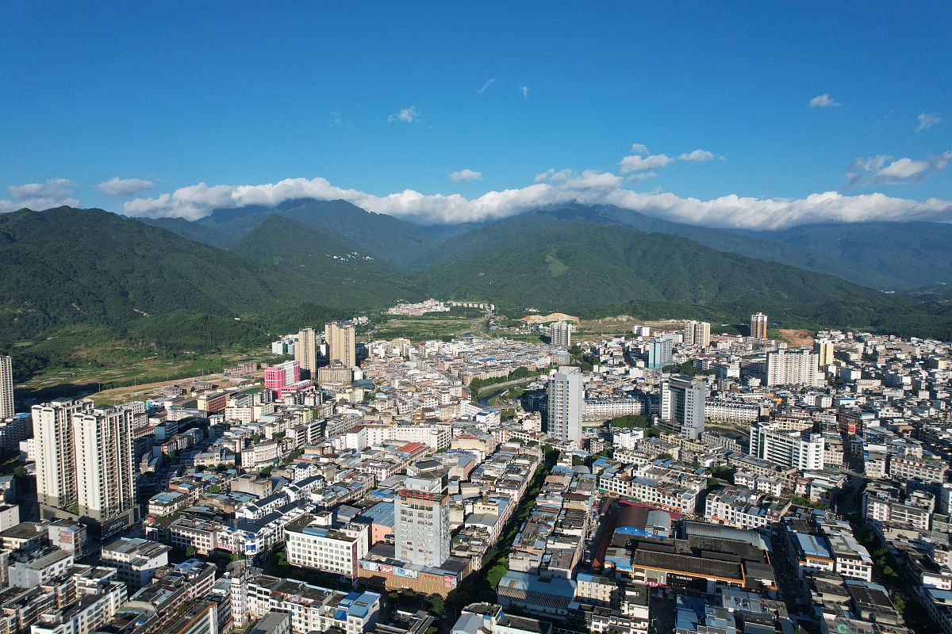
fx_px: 582
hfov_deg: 78.6
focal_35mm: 22
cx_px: 476
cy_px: 317
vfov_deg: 57.2
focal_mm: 8.38
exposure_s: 1/3000
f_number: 2.8
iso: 140
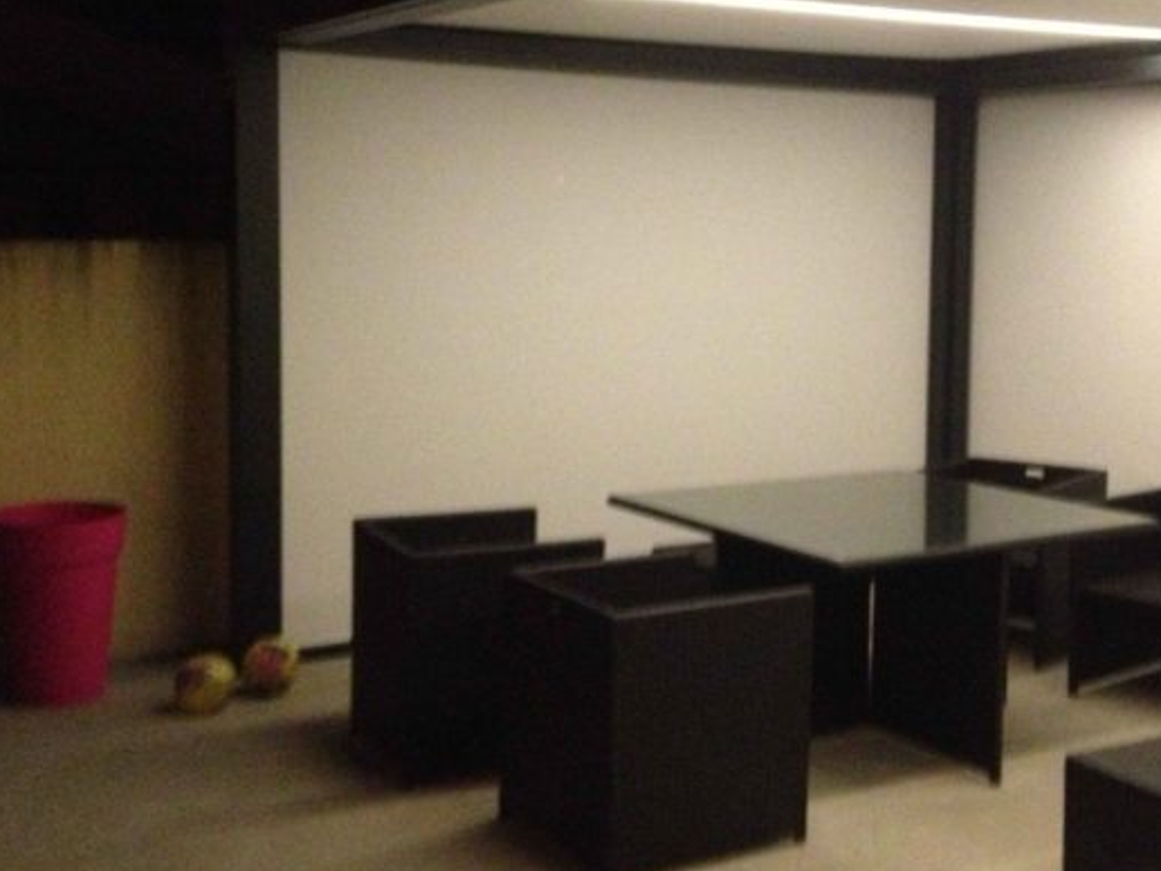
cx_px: 743
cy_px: 357
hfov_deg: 36.5
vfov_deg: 28.0
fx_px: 1744
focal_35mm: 52
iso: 800
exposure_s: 1/15
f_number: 2.4
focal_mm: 4.28
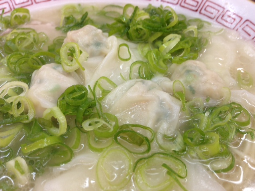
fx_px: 243
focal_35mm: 33
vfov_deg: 42.9
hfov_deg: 55.4
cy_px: 96
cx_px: 128
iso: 64
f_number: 2.4
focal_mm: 4.13
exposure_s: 1/20
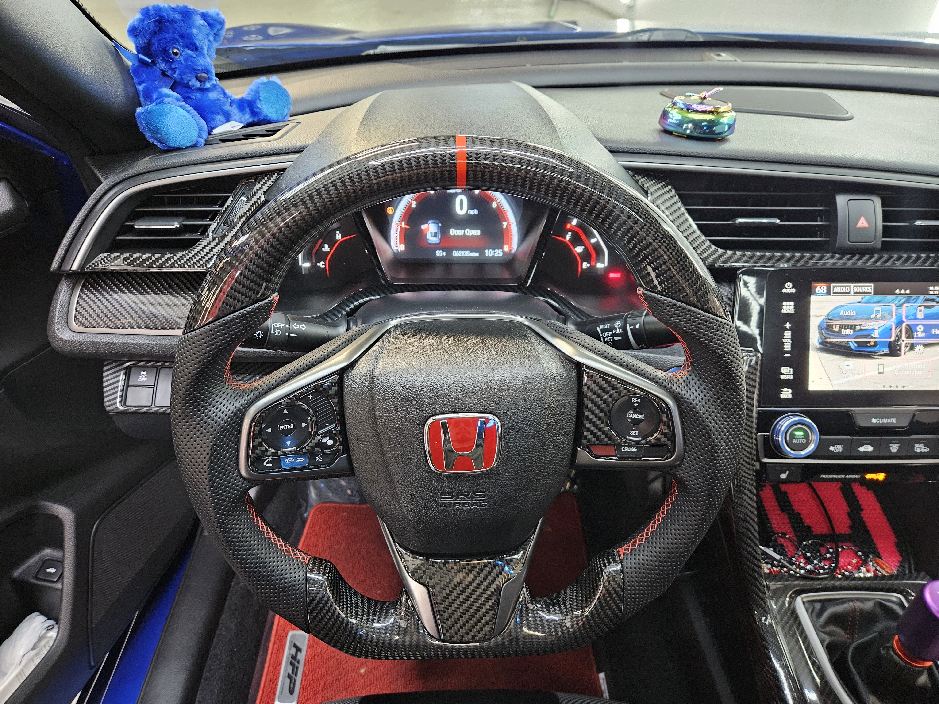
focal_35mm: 23
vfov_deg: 58.9
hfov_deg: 73.9
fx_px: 624
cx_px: 470
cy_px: 352
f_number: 1.8
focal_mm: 5.4
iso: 640
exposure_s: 1/40
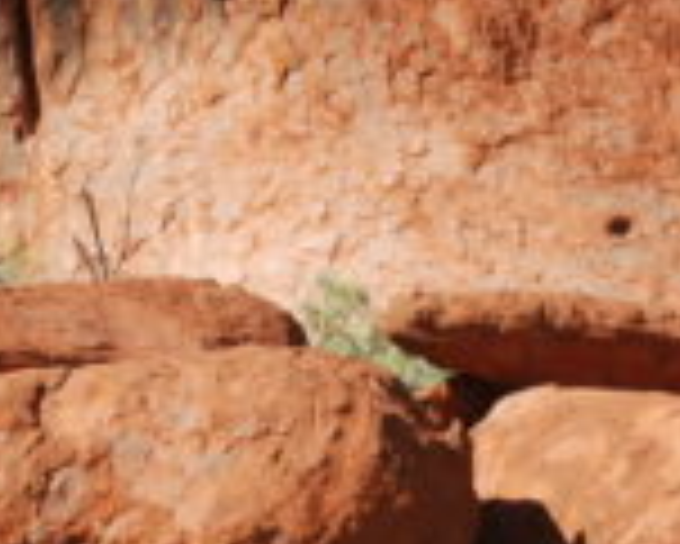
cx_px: 441
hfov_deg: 13.3
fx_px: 2911
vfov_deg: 10.6
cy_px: 596
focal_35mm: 145
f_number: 7.1
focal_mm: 31
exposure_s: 1/200
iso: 100
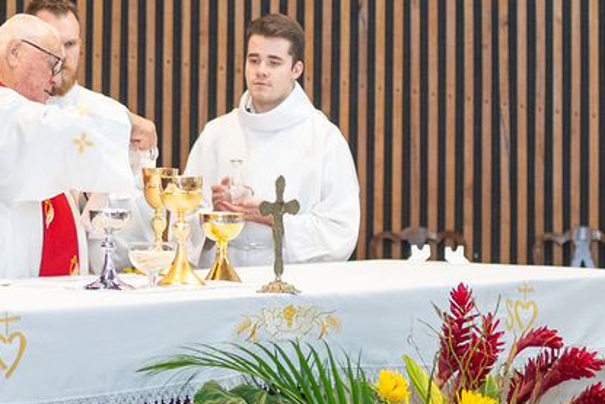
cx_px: 89
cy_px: 170
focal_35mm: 134
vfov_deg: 10.2
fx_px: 2253
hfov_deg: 15.2
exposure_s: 1/200
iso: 1000
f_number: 1.8
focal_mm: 35
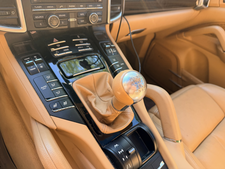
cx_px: 112
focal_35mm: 24
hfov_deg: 71.6
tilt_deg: -41.4
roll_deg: -20.8
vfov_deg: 56.8
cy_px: 84
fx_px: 156
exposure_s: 1/149
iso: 100
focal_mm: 6.76
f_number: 1.78
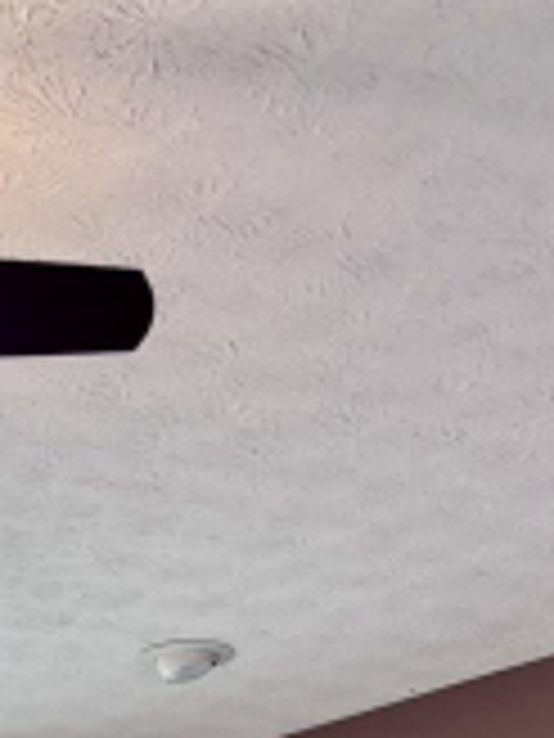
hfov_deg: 13.7
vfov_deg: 15.4
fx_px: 2262
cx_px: -14
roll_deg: +0.2
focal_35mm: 106
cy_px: 1420
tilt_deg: -1.7
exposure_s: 1/120
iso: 125
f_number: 1.6
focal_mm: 5.96
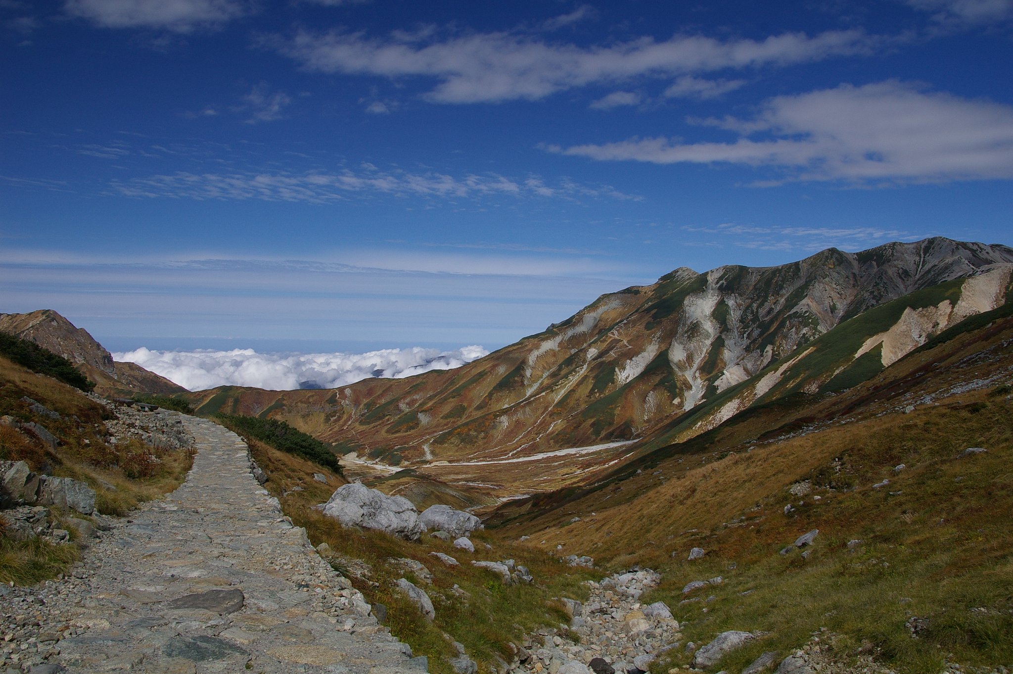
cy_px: 337
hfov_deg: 67.4
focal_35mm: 27
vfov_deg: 47.9
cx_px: 506
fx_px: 759
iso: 200
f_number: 11
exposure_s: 1/200
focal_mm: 18
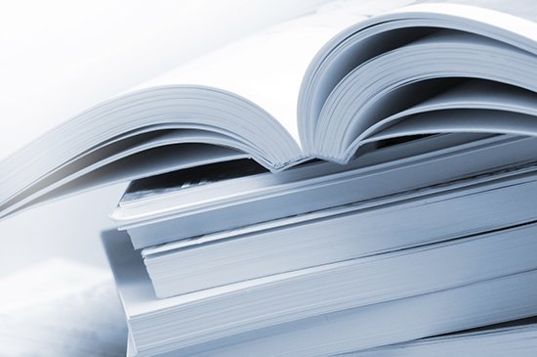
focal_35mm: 158
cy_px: 178
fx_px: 2346
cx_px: 268
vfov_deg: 8.7
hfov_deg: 13.1
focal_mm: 105
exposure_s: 1
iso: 200
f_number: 13
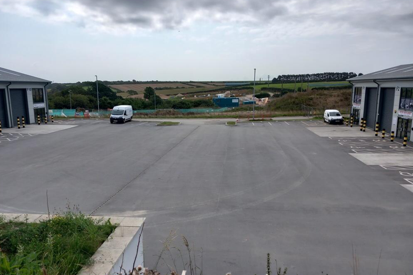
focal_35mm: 29
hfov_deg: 63.7
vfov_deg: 44.9
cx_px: 203
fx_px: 333
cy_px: 147
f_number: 1.8
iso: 20
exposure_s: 1/910
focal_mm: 4
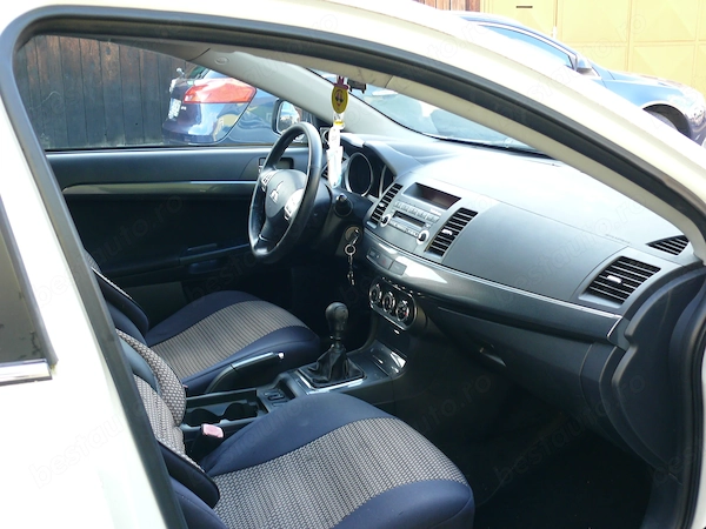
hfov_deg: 45.8
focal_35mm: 41
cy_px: 264
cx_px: 353
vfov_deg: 35.1
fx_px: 836
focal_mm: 8.6
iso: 125
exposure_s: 1/30
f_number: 2.8
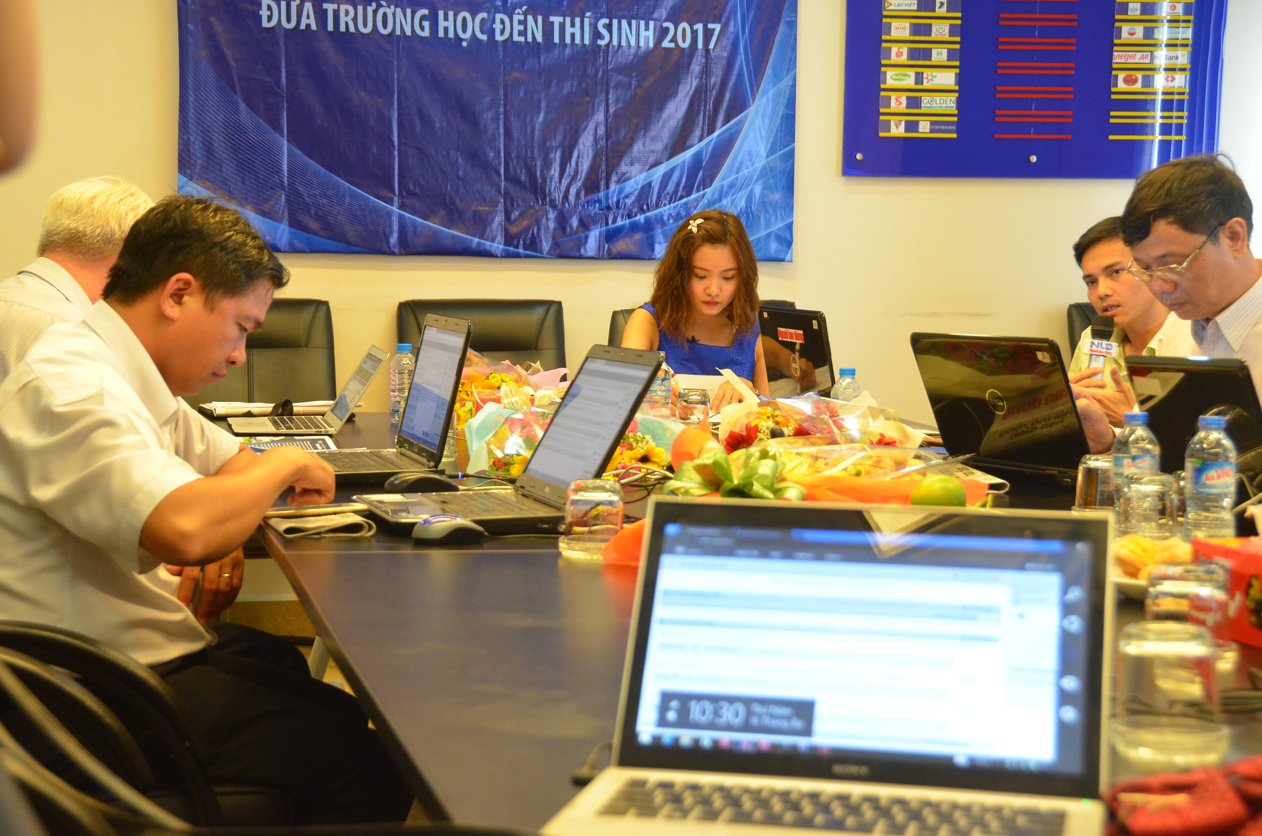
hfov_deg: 30.6
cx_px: 631
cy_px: 418
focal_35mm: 66
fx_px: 2309
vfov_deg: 20.5
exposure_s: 1/25
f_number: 5.6
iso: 2000
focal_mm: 44
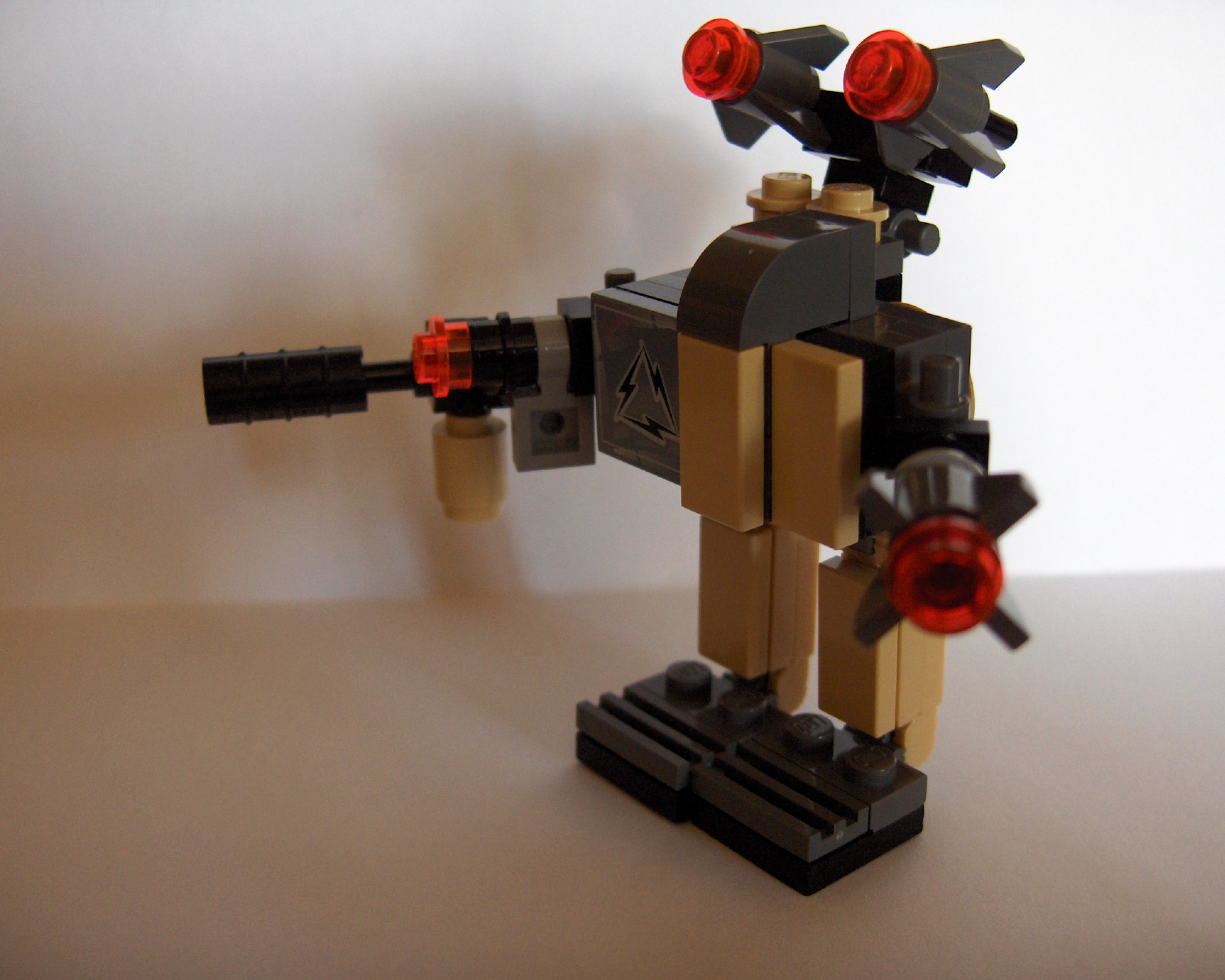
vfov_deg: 36.5
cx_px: 645
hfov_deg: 44.8
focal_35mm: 41
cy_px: 493
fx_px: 1486
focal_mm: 8
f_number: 2.8
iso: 200
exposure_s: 1/34.1
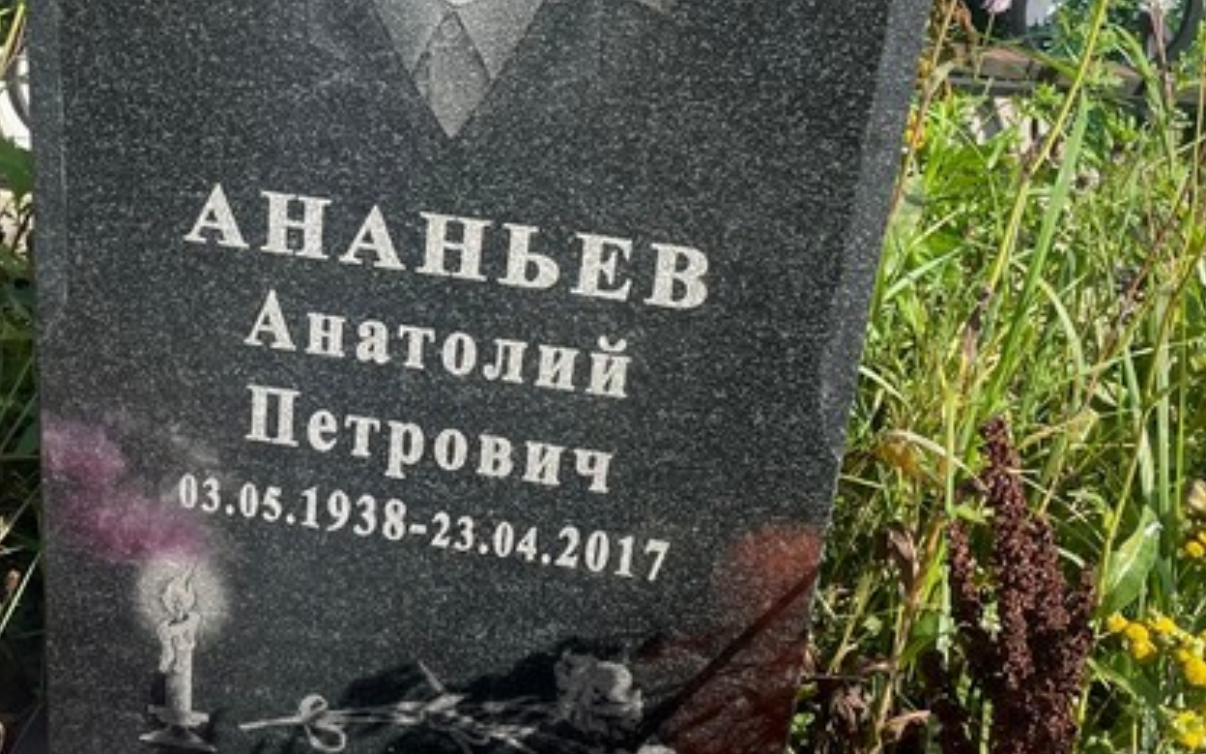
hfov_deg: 37.8
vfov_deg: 24.2
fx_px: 1742
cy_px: 206
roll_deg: -3.9
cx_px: 417
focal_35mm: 53
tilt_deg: -22.1
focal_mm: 4.2
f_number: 1.6
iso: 32
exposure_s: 1/1855
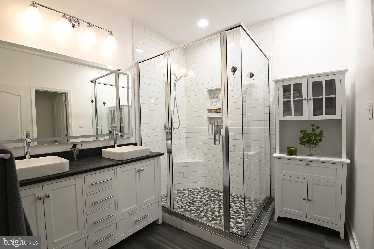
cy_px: 124
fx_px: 166
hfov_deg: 96.8
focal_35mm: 16
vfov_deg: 73.7
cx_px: 187
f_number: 8
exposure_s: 1/2
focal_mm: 16
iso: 100
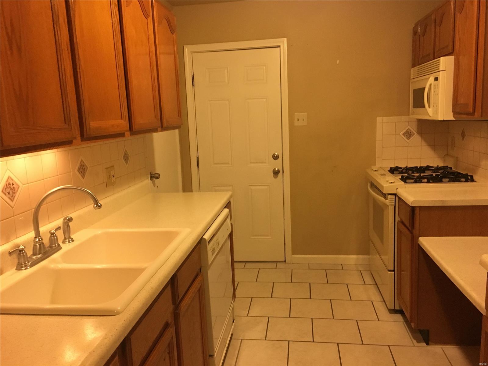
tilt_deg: -7.1
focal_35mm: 29
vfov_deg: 48.2
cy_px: 183
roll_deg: +1.7
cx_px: 244
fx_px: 409
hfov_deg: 61.7
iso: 200
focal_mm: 4.15
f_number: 2.2
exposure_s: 1/30
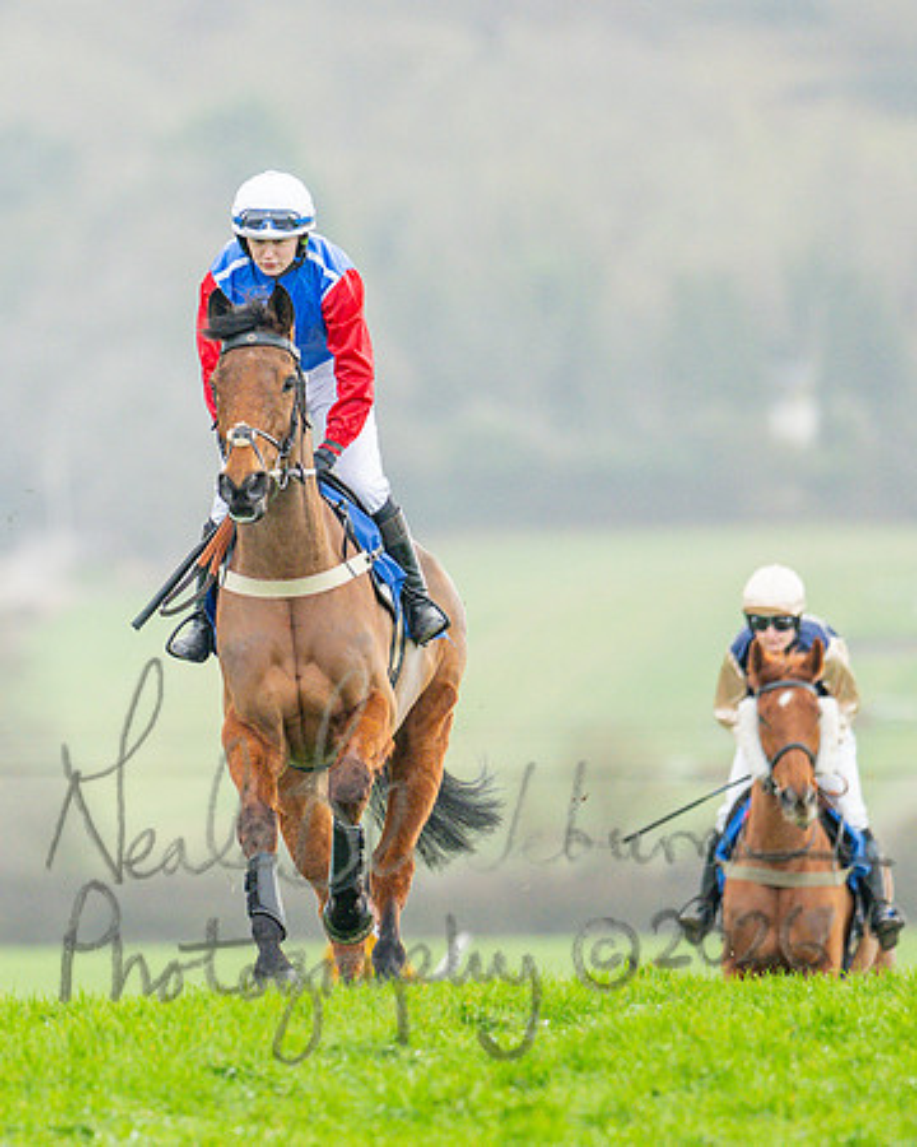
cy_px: 467
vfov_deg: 1.9
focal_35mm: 1015
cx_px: 177
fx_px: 34420
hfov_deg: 1.5
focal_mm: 400
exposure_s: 1/800
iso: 1000
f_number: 4.5
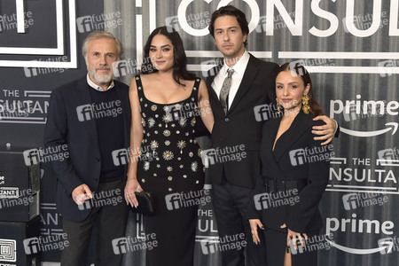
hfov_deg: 41.1
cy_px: 133
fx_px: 532
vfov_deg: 28.1
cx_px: 200
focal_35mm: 48
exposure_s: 1/250
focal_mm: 48
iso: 2500
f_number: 6.3
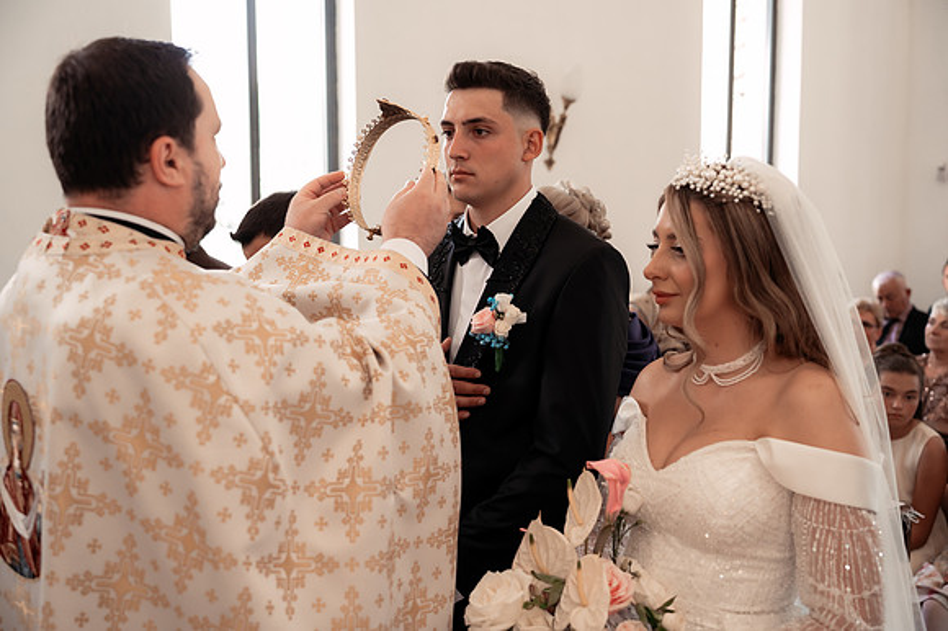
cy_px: 316
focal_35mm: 38
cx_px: 474
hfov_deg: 50.7
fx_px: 1000
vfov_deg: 35.0
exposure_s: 1/250
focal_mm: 38
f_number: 3.2
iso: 1600
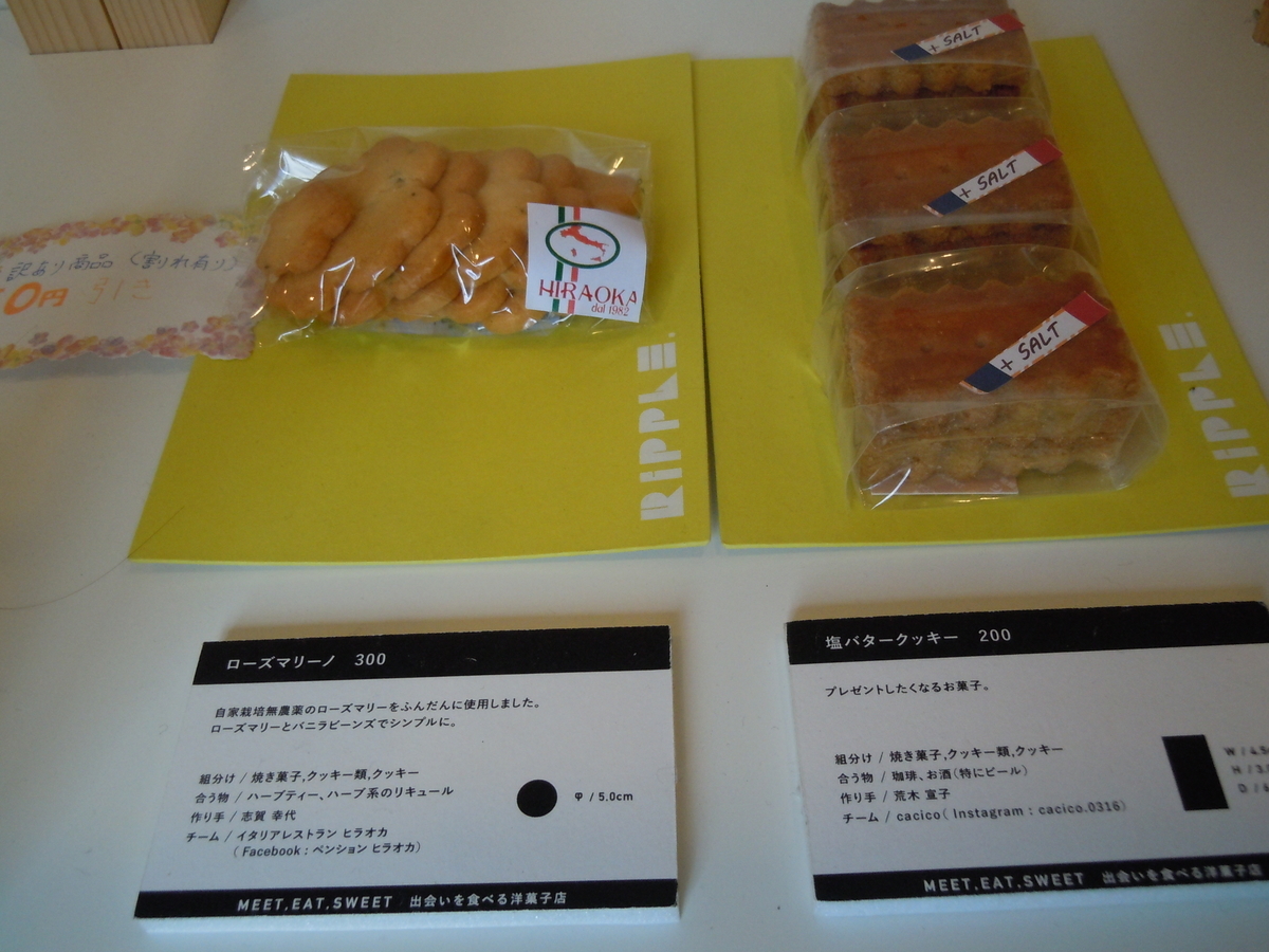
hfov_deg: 55.4
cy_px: 476
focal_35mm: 33
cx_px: 634
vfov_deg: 42.9
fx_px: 1210
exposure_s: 1/125
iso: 320
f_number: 4
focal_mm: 5.9
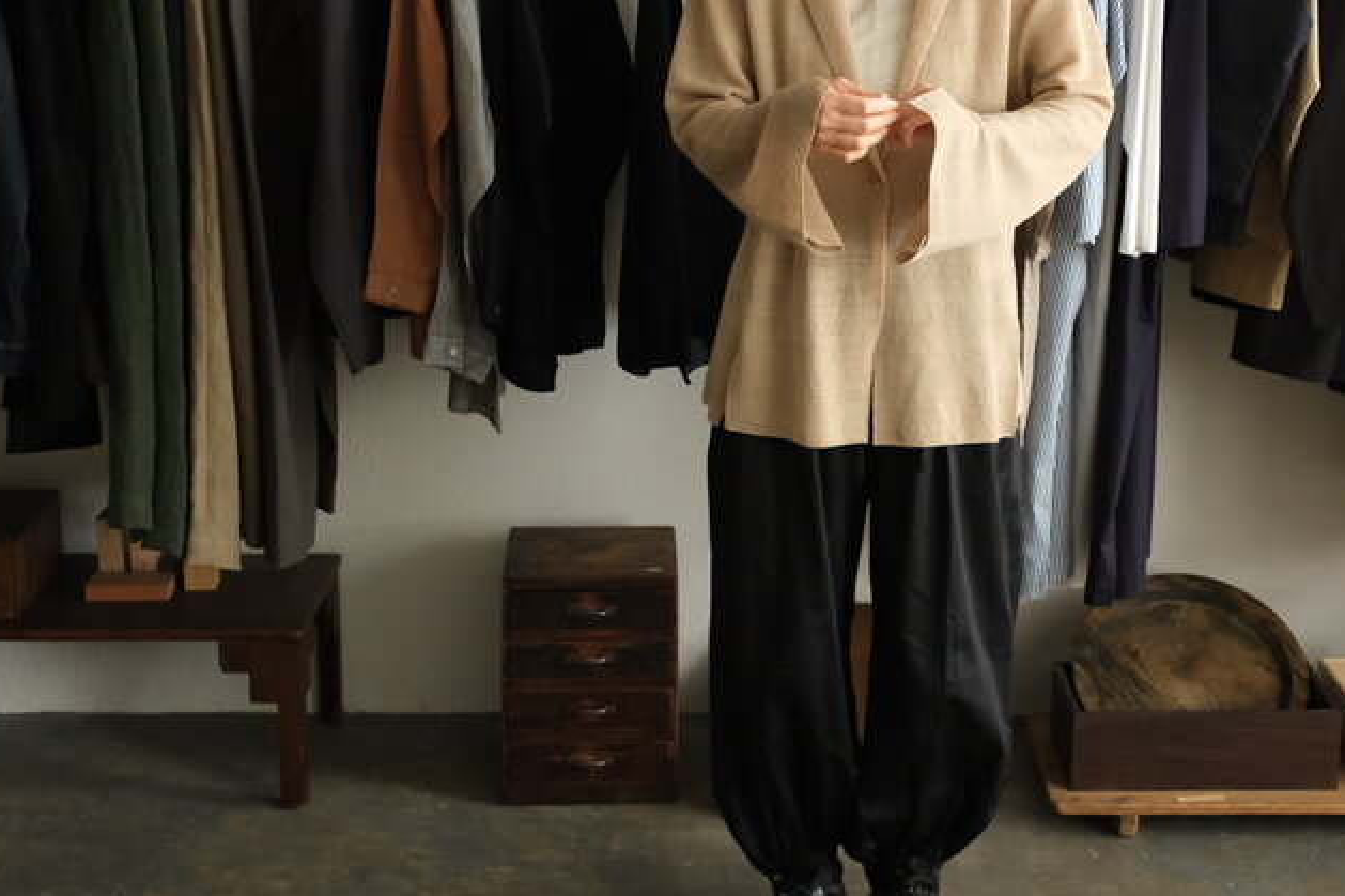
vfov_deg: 23.4
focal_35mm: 58
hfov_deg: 34.3
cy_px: 490
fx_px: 2166
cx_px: 862
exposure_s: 1/180
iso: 4000
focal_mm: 25.4
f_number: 4
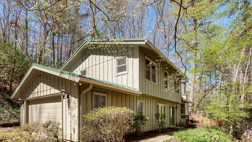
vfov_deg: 60.7
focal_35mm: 18
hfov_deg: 92.7
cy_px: 83
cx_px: 127
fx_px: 120
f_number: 10
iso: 320
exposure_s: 1/320
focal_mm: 17
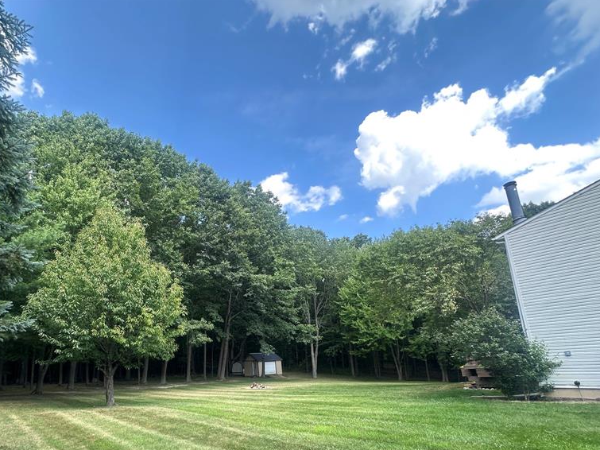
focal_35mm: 19
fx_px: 329
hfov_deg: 82.9
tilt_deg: +10.8
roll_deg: +3.3
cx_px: 222
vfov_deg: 66.8
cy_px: 301
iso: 40
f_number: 2.2
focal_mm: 2.22
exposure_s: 1/227
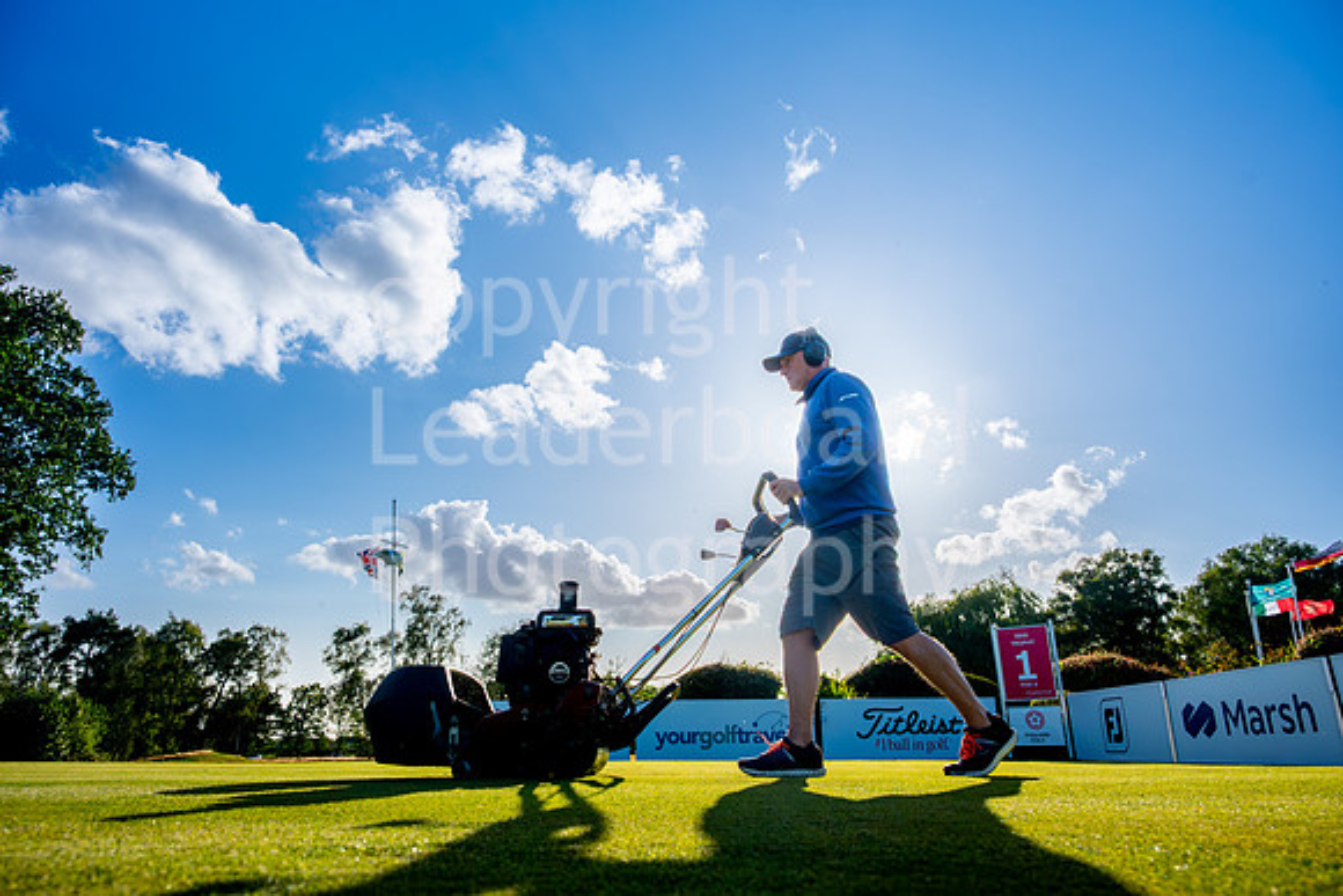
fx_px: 896
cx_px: 672
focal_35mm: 24
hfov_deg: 73.7
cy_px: 448
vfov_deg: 53.2
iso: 500
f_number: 6.3
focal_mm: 24
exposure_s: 1/8000
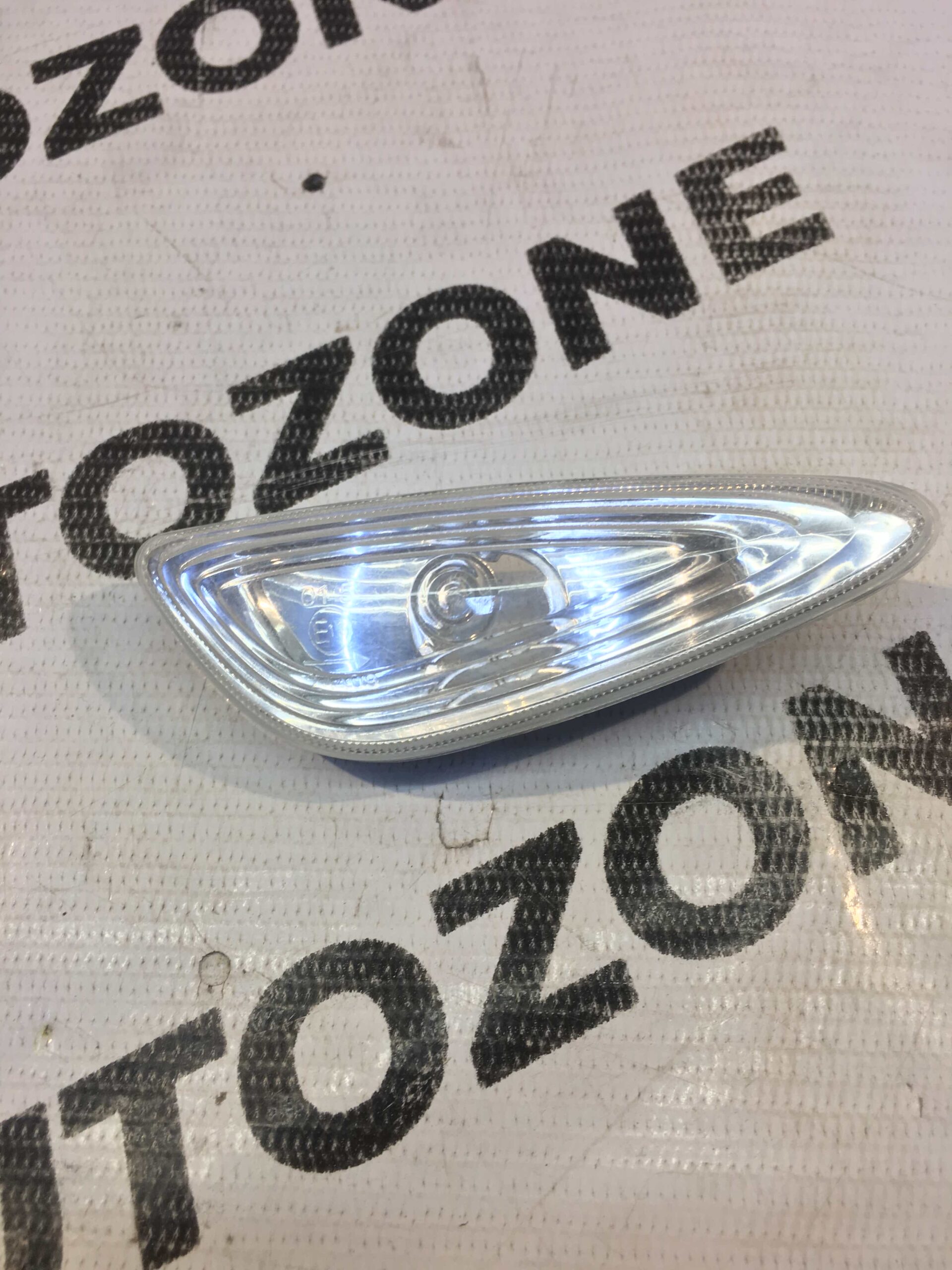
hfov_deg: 48.2
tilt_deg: -65.9
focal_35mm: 29
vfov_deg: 61.7
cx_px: 476
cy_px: 635
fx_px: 1063
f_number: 2.2
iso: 25
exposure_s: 1/33
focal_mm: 4.15
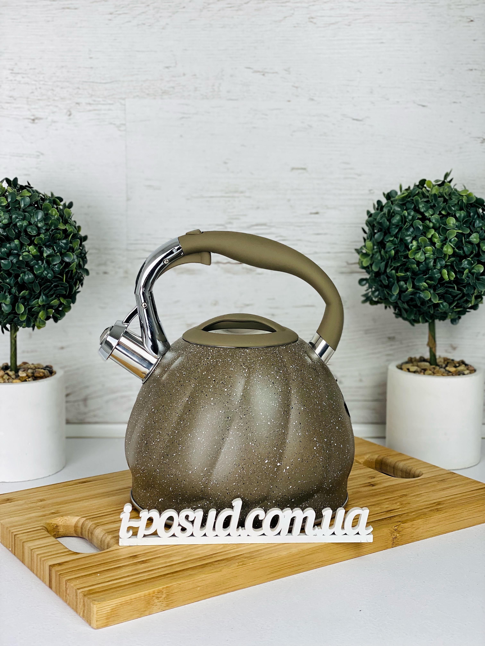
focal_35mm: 52
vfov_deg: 36.8
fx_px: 971
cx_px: 242
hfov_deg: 28.0
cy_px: 323
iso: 20
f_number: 2
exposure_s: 1/187
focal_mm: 6
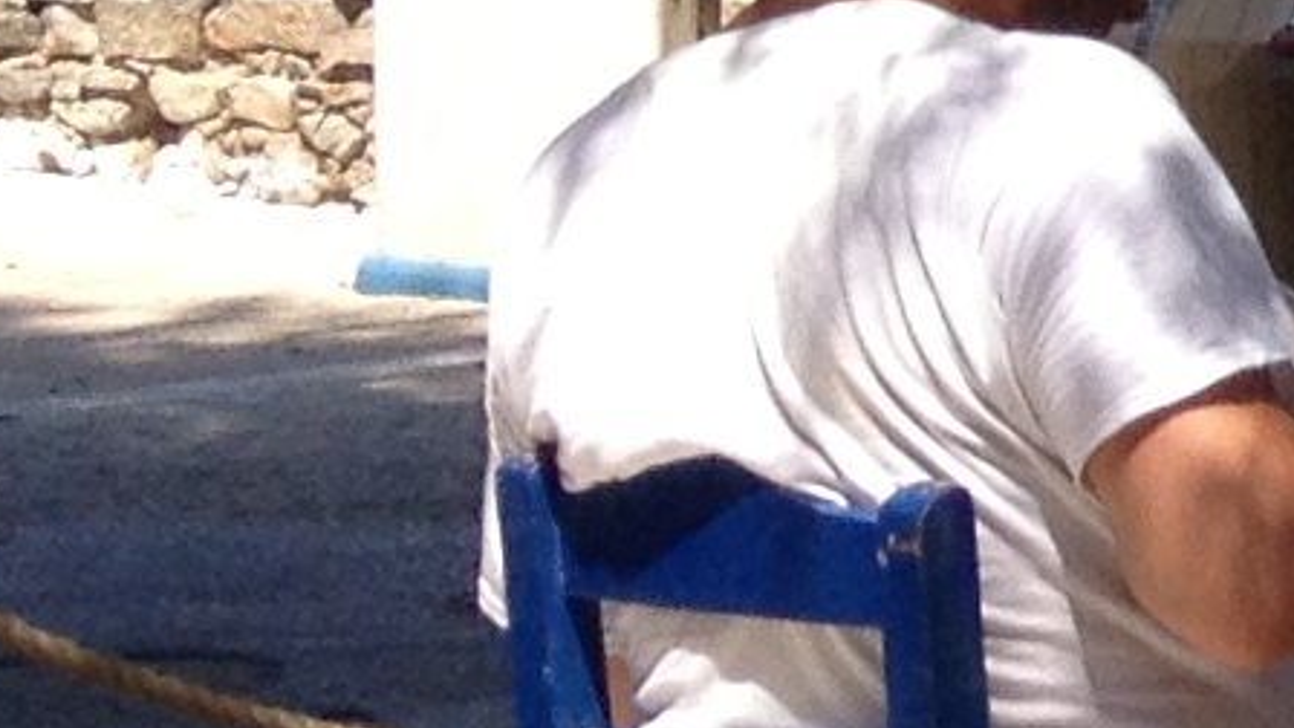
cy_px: -399
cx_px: 4024
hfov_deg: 6.9
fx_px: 9539
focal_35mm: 278
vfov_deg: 4.3
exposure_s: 1/951
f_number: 2.4
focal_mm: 4.28
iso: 50
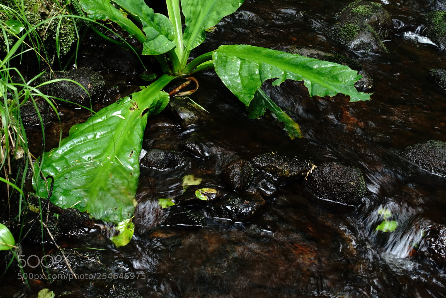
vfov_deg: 26.0
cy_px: 149
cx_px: 223
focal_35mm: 52
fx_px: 645
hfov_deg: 38.2
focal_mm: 19.1
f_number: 4
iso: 125
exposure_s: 1/15
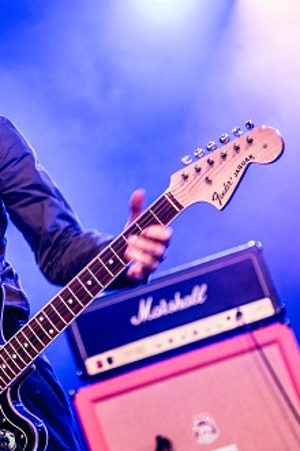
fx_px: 1528
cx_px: 8
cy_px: 171
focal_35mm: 122
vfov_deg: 16.8
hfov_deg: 11.1
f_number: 2.8
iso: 500
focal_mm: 56
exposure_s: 1/125
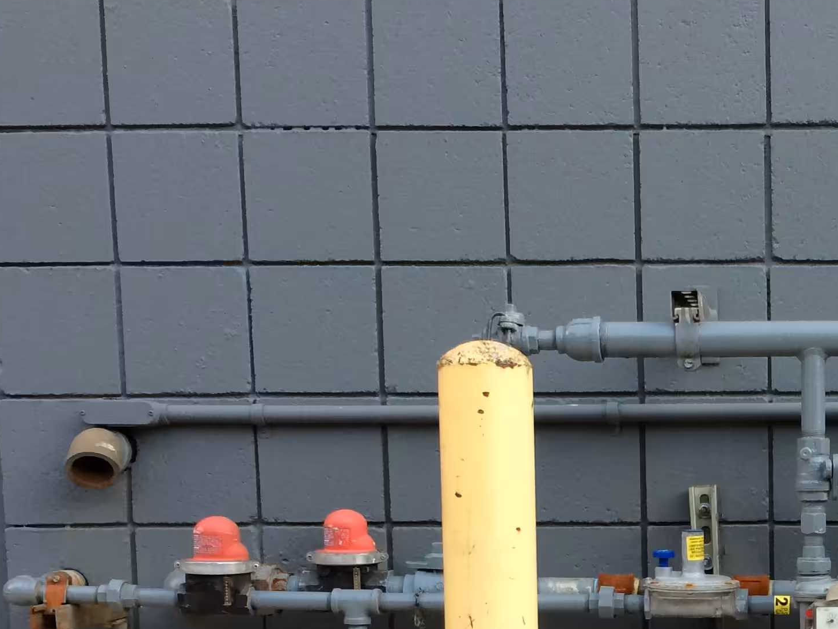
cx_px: 831
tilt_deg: -9.4
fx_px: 1574
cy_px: 669
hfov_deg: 28.1
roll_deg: +1.6
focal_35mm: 65
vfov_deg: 21.6
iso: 32
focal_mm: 4.15
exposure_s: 1/40
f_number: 2.2
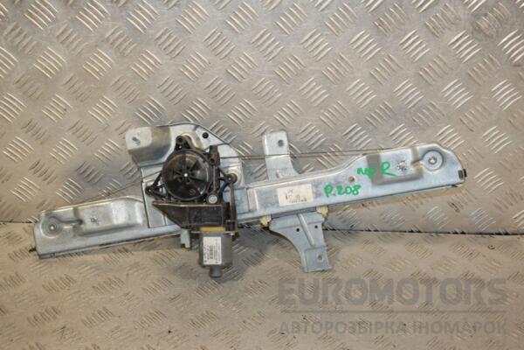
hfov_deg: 38.9
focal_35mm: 51
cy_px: 175
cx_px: 262
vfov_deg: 26.5
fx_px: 742
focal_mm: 34
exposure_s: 1/200
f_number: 6.3
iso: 800
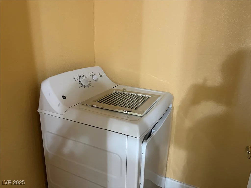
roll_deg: -1.6
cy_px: 94
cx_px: 126
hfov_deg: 67.3
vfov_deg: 53.1
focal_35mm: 26
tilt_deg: -14.5
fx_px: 189
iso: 500
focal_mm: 5.1
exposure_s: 1/40
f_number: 1.6
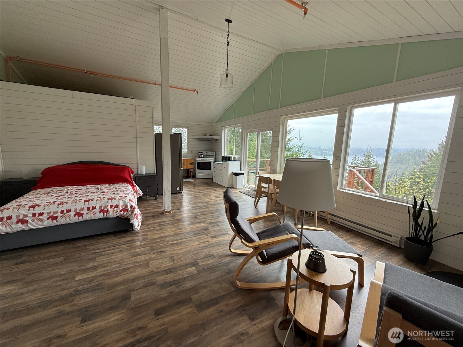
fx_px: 187
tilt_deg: -8.2
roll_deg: -1.7
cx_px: 232
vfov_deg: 85.7
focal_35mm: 14
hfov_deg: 102.1
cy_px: 174
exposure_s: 1/99
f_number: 2.2
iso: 80
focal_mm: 2.22
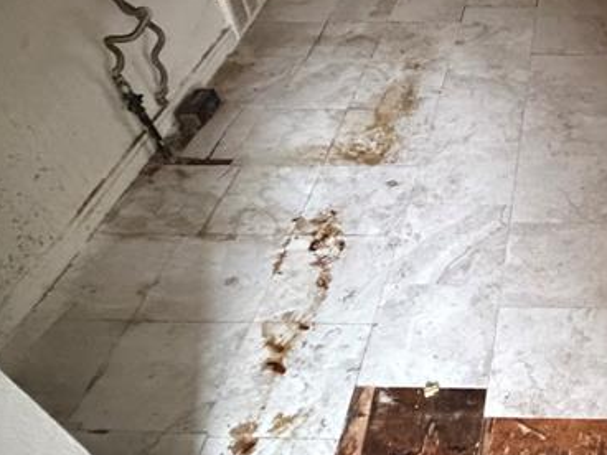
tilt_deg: -46.2
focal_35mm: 39
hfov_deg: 42.9
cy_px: 218
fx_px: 684
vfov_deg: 36.8
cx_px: 571
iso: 1250
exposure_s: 1/53
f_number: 2.2
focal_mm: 2.22
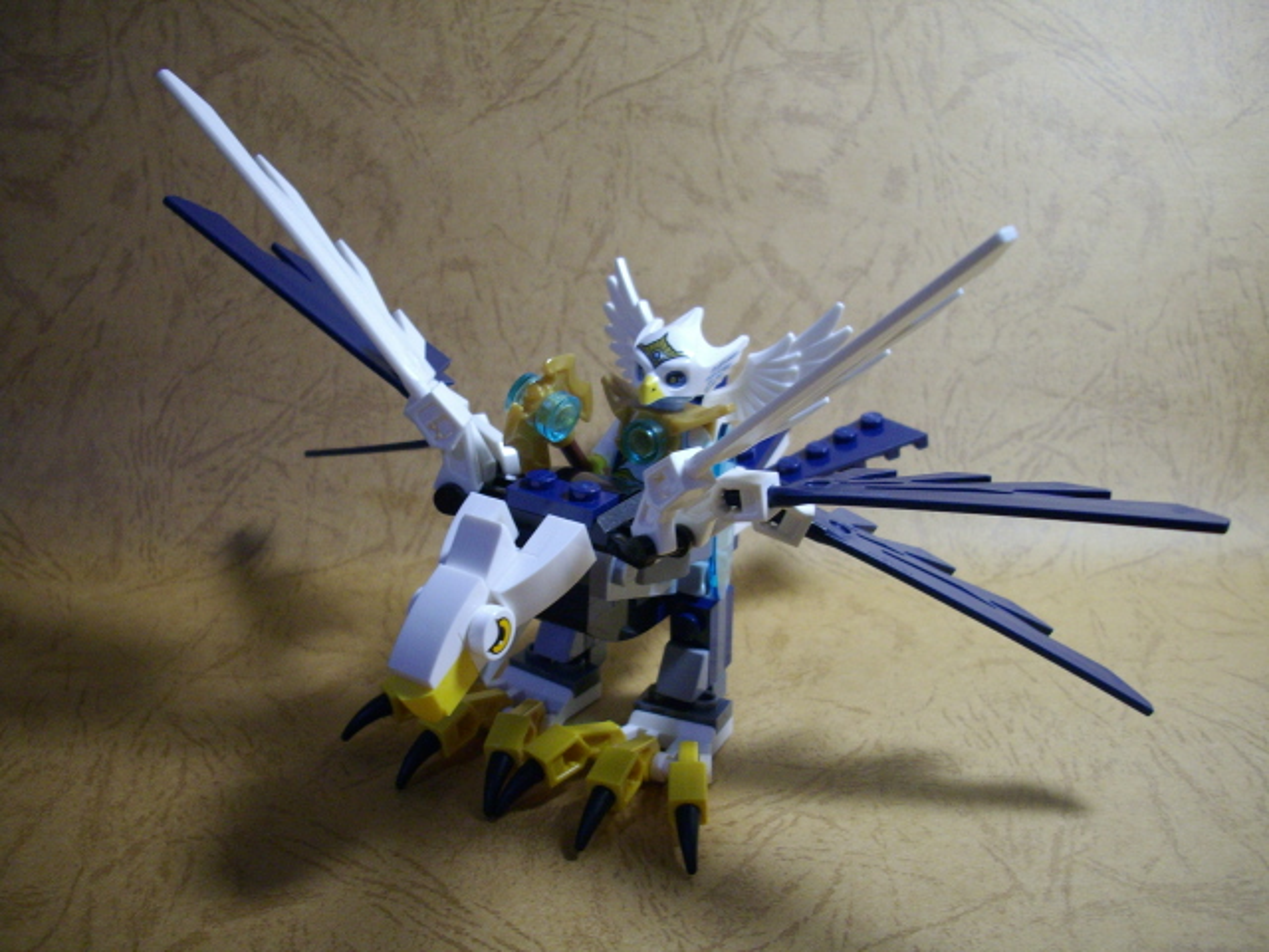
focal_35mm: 37
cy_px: 476
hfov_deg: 50.1
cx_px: 634
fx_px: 1356
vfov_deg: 38.7
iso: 192
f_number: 2.8
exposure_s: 1/50
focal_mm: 6.2
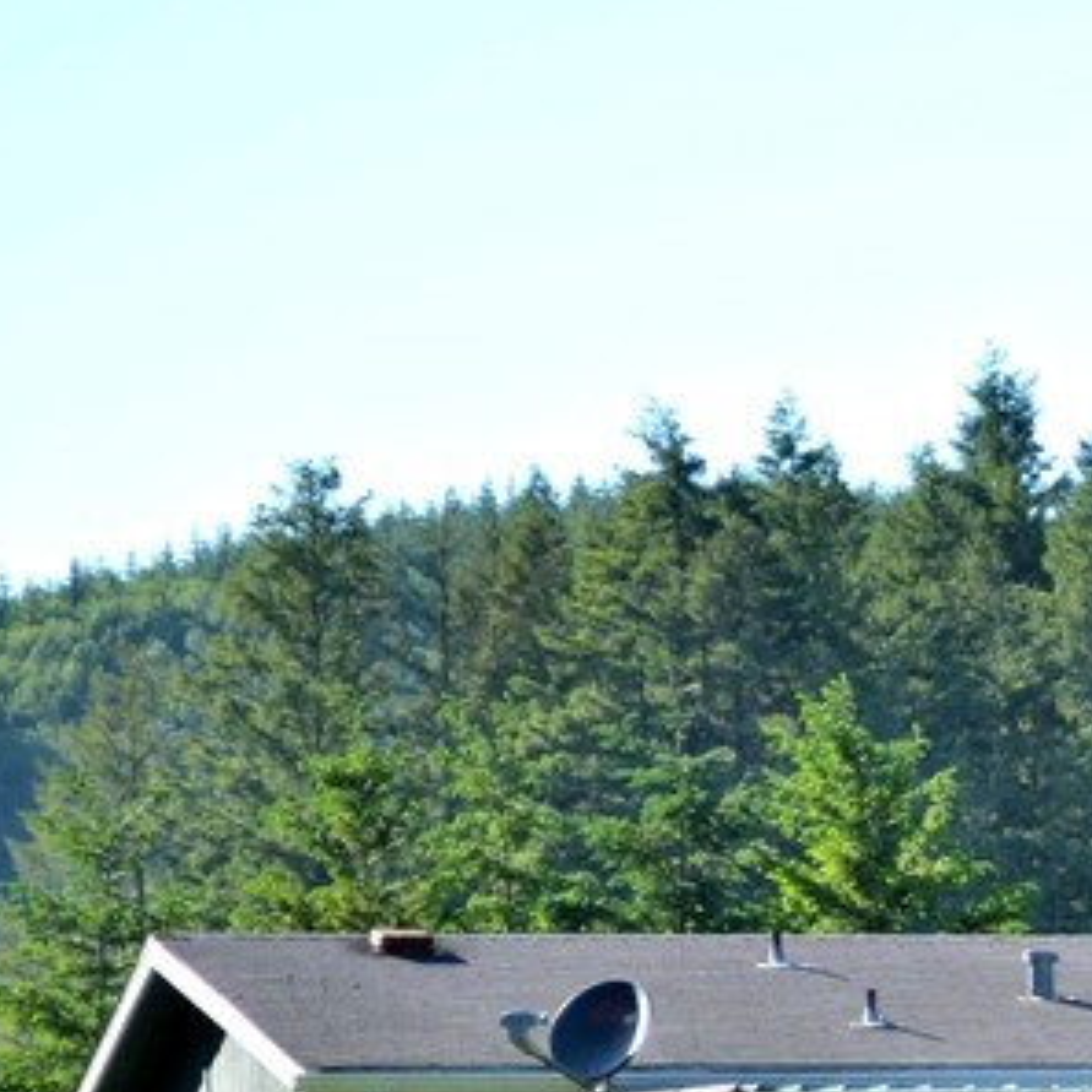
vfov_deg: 7.2
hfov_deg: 7.1
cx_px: 1831
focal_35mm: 242
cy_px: 1195
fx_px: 8637
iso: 400
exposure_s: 1/640
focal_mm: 52
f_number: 5.6
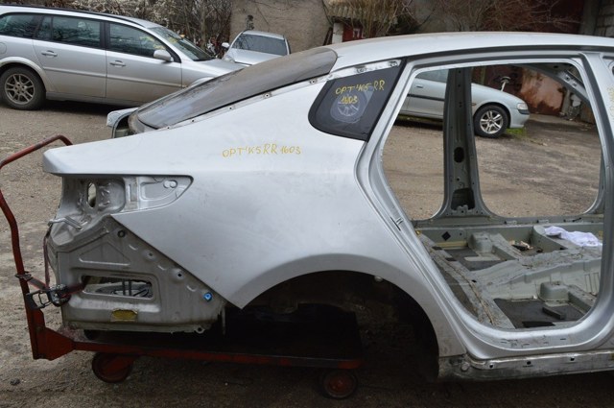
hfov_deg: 57.3
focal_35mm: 33
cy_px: 204
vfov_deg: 39.9
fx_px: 562
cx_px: 307
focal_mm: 22
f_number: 10
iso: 400
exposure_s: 1/320
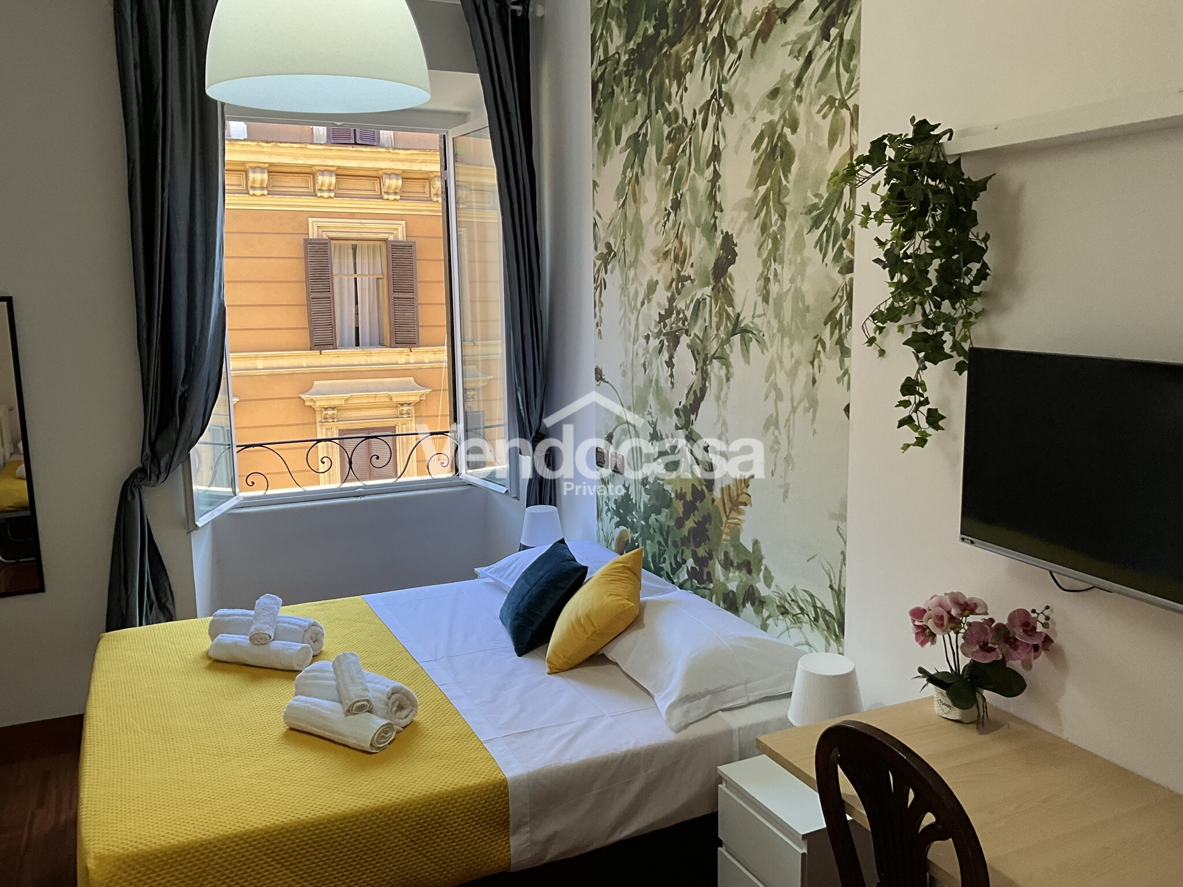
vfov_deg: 48.2
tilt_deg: -8.6
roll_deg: +1.1
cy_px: 444
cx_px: 592
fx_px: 991
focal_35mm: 29
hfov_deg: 61.7
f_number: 1.8
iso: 50
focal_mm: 3
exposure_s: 1/122
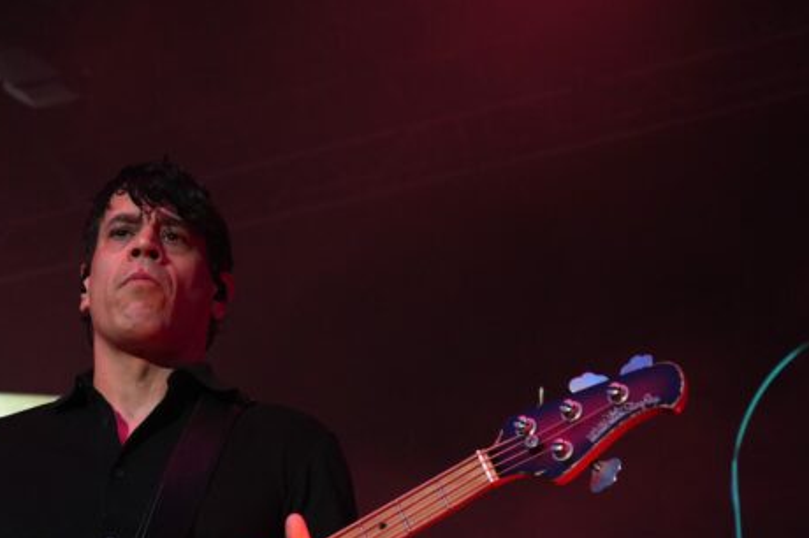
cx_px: 318
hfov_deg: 16.7
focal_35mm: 123
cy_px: 443
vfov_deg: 11.1
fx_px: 2758
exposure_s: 1/160
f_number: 4.5
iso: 640
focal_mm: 49
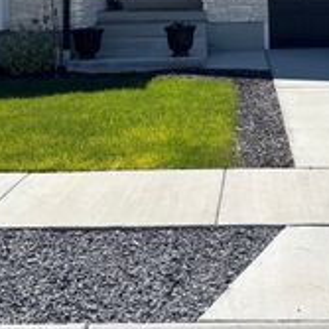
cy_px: -38
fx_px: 742
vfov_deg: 23.4
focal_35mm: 69
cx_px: 219
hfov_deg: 24.9
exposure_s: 1/4425
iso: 50
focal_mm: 5.96
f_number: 1.6
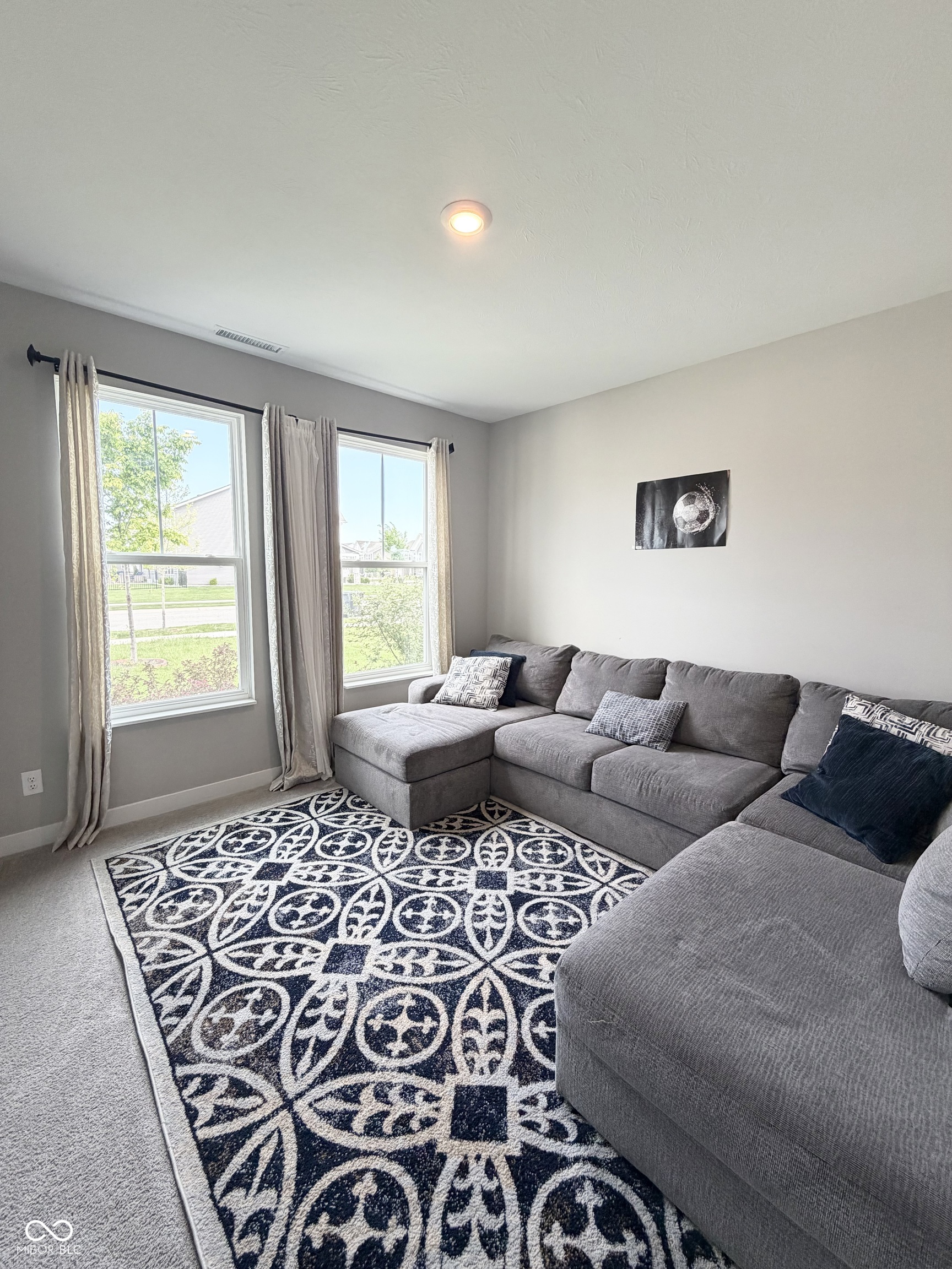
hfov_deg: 85.7
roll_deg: -1.1
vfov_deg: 102.1
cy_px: 634
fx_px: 513
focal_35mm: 14
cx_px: 476
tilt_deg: -6.4
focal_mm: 2.22
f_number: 2.2
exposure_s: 1/120
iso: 160
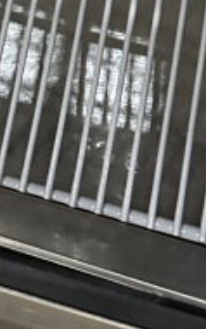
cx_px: -54
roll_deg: -5.7
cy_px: -300
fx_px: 978
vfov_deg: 15.7
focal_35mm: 109
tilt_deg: -24.6
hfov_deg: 11.7
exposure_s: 1/40
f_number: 1.78
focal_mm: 6.86
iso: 1000
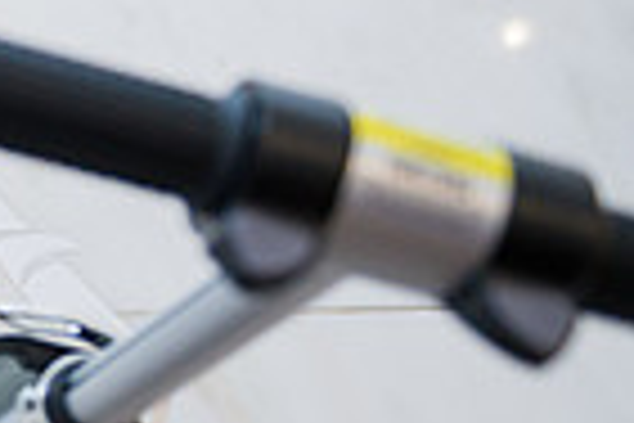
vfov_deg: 12.2
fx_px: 1955
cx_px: -665
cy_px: 428
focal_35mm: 111
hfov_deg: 14.8
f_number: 4
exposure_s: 1/800
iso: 800
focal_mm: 27
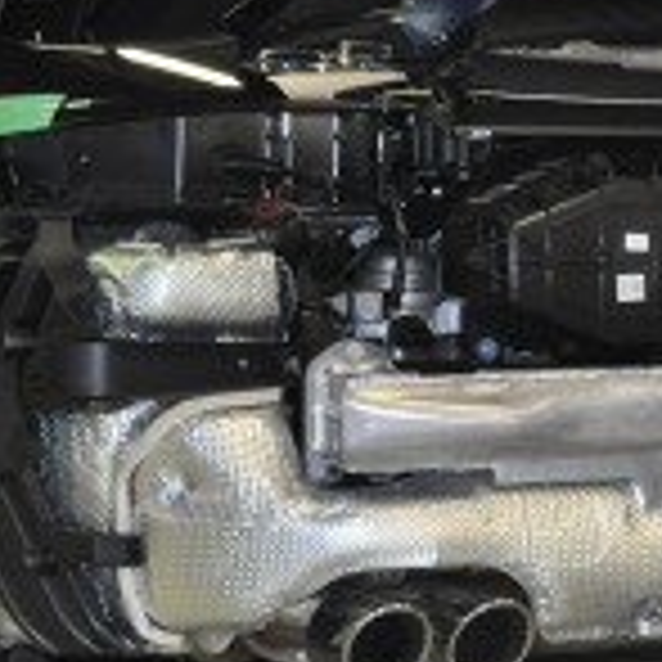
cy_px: 216
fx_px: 2575
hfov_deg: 14.6
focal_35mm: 119
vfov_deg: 14.6
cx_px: 536
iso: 800
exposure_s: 1/80
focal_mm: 26
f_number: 4.2
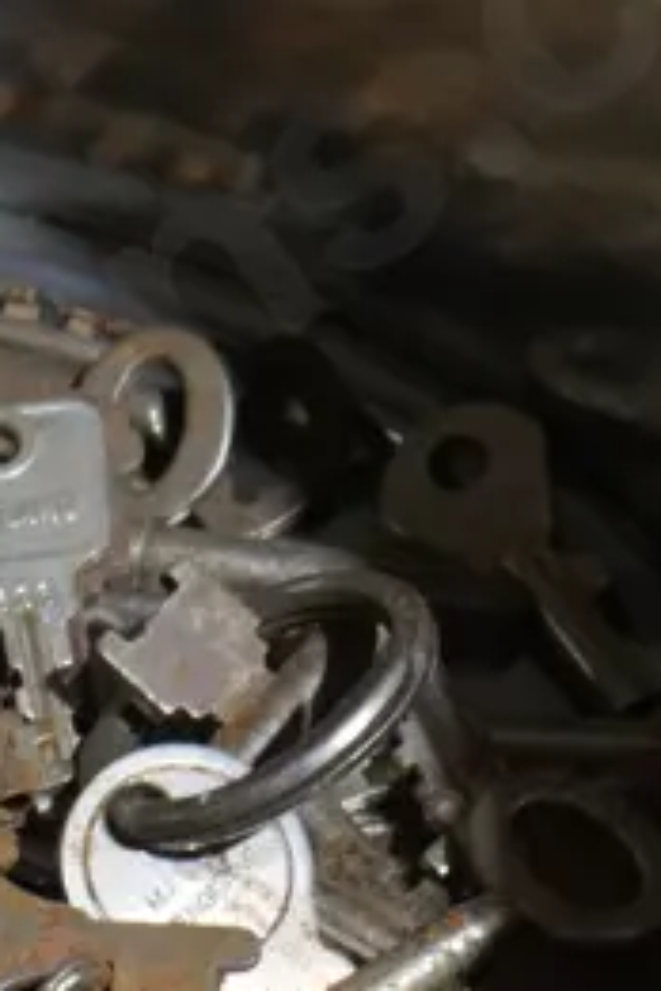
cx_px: -403
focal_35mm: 237
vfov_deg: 8.7
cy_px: 746
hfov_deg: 5.7
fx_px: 6527
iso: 1000
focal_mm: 29
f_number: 5.4
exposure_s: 1/60
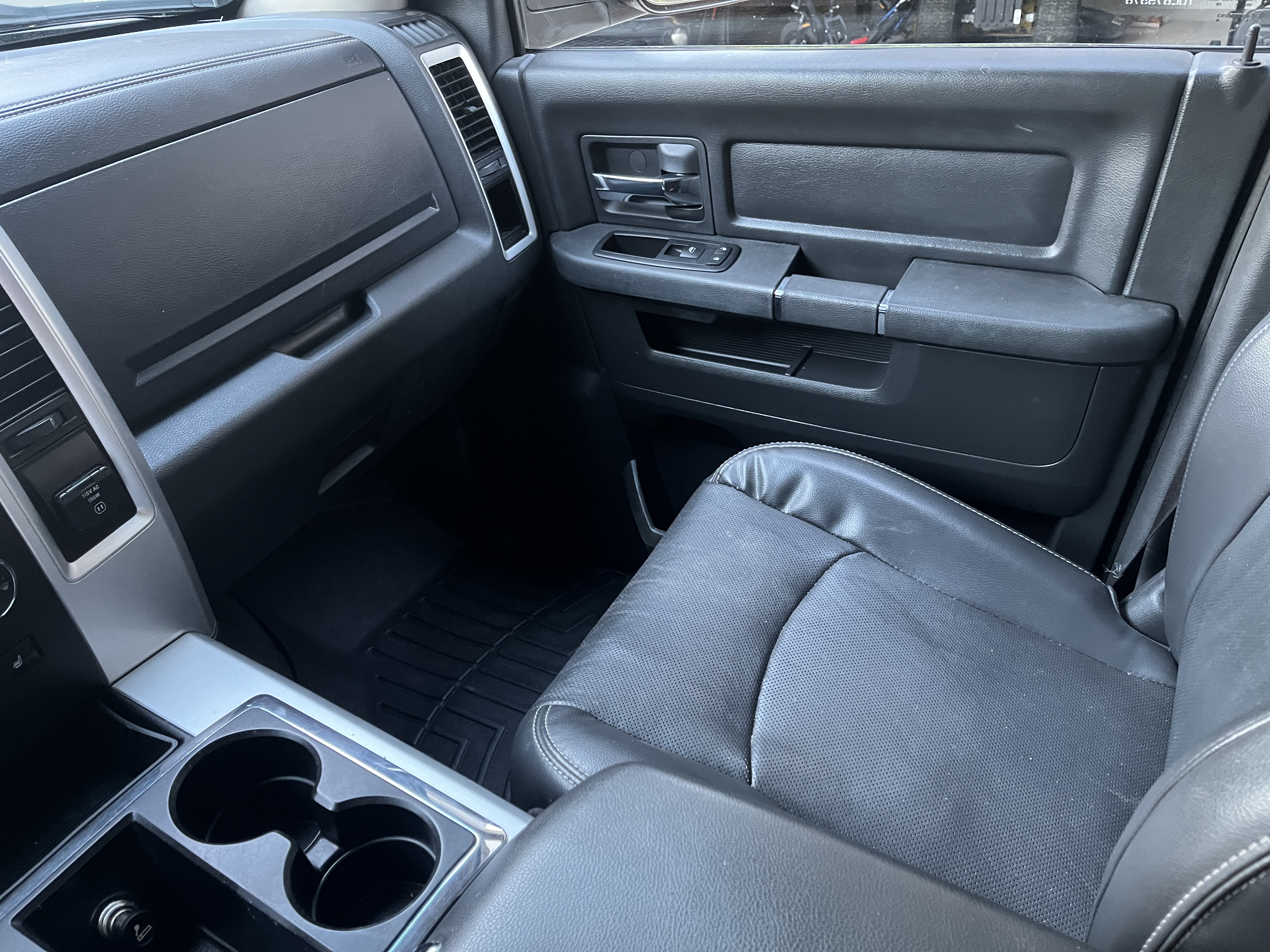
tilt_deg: -33.3
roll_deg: +4.7
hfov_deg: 67.3
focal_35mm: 26
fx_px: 954
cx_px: 635
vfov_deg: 53.1
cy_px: 476
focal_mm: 5.1
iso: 640
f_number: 1.6
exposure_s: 1/38
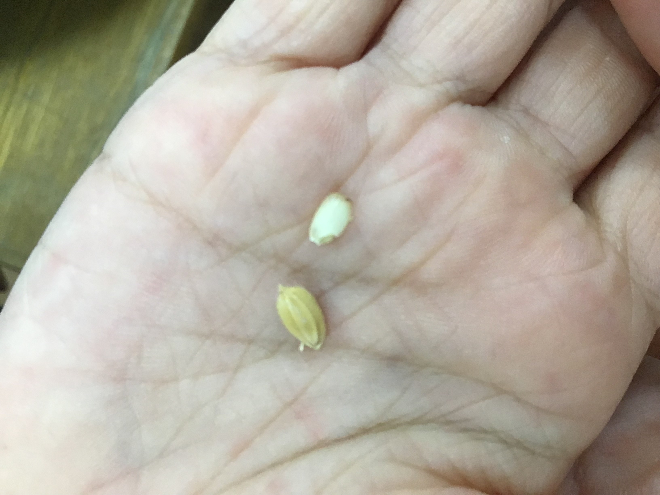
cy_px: 248
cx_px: 330
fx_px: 591
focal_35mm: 31
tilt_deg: -87.7
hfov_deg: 58.4
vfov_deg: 45.4
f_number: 2.4
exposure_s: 1/30
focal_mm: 3.3
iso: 32
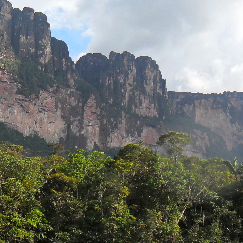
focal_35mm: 62
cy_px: 122
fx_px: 492
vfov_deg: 27.7
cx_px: 120
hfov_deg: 27.7
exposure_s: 1/750
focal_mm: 4.9
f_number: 3.5
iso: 100
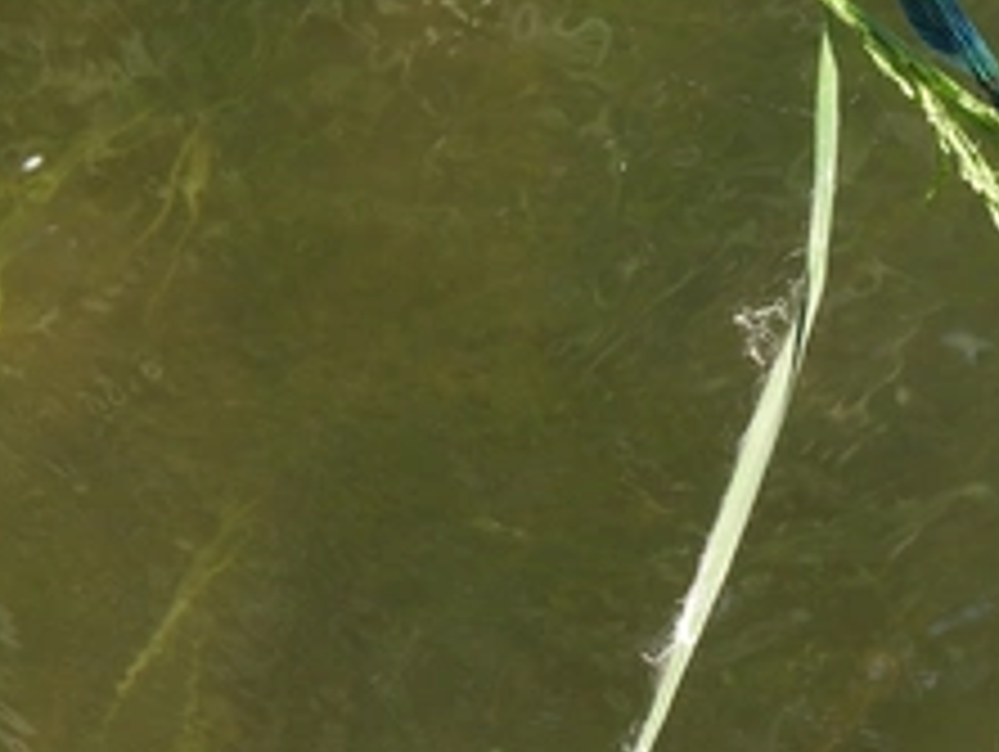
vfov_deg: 0.8
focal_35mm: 1873
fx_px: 54112
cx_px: 940
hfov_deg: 1.1
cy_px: 77
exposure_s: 1/160
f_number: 6.3
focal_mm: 116
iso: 100
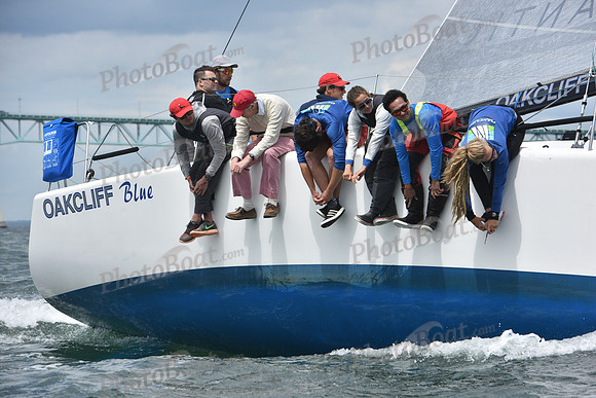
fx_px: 2732
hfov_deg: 12.4
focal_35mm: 165
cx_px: 298
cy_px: 199
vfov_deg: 8.3
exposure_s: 1/1000
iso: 250
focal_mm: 165
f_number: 8
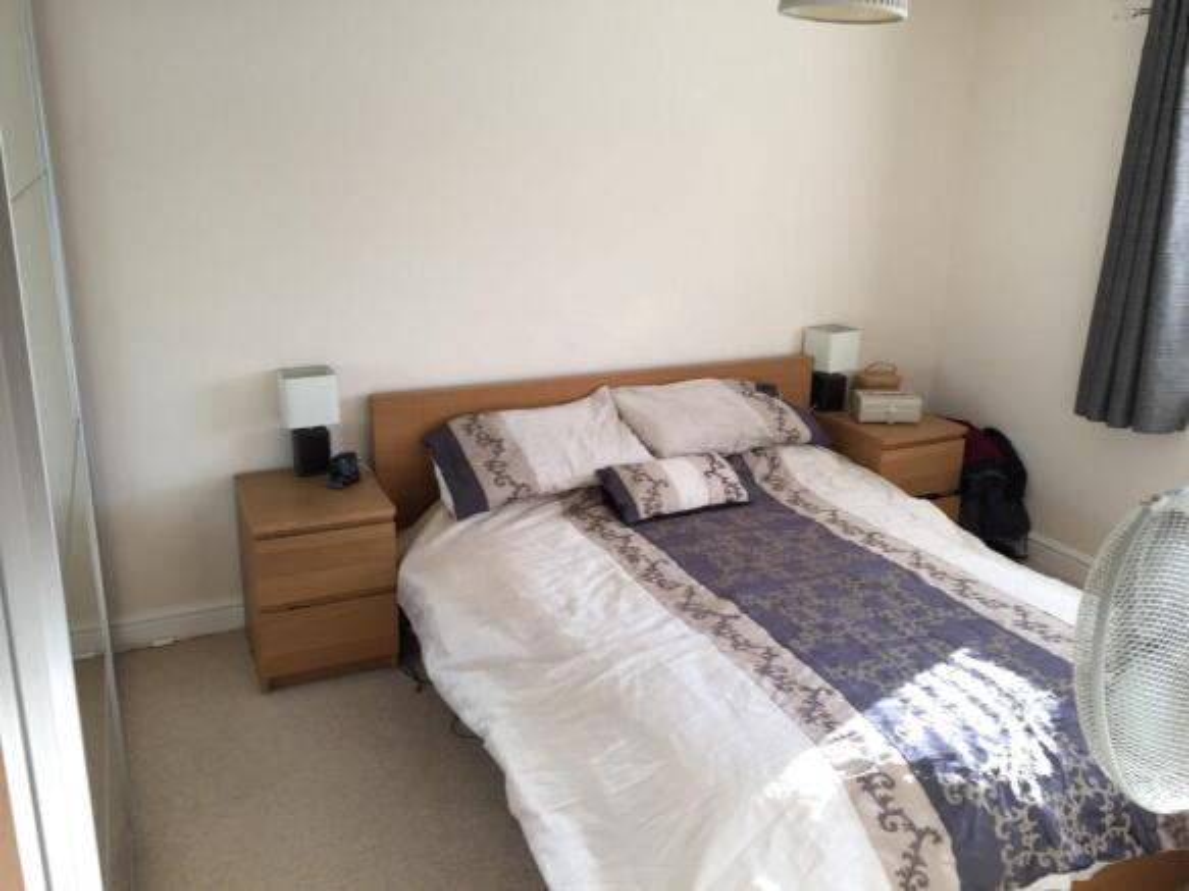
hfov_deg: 61.7
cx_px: 594
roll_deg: -1.6
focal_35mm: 29
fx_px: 996
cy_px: 446
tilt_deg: -16.8
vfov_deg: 48.2
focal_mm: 4.15
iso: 32
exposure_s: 1/60
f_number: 2.2
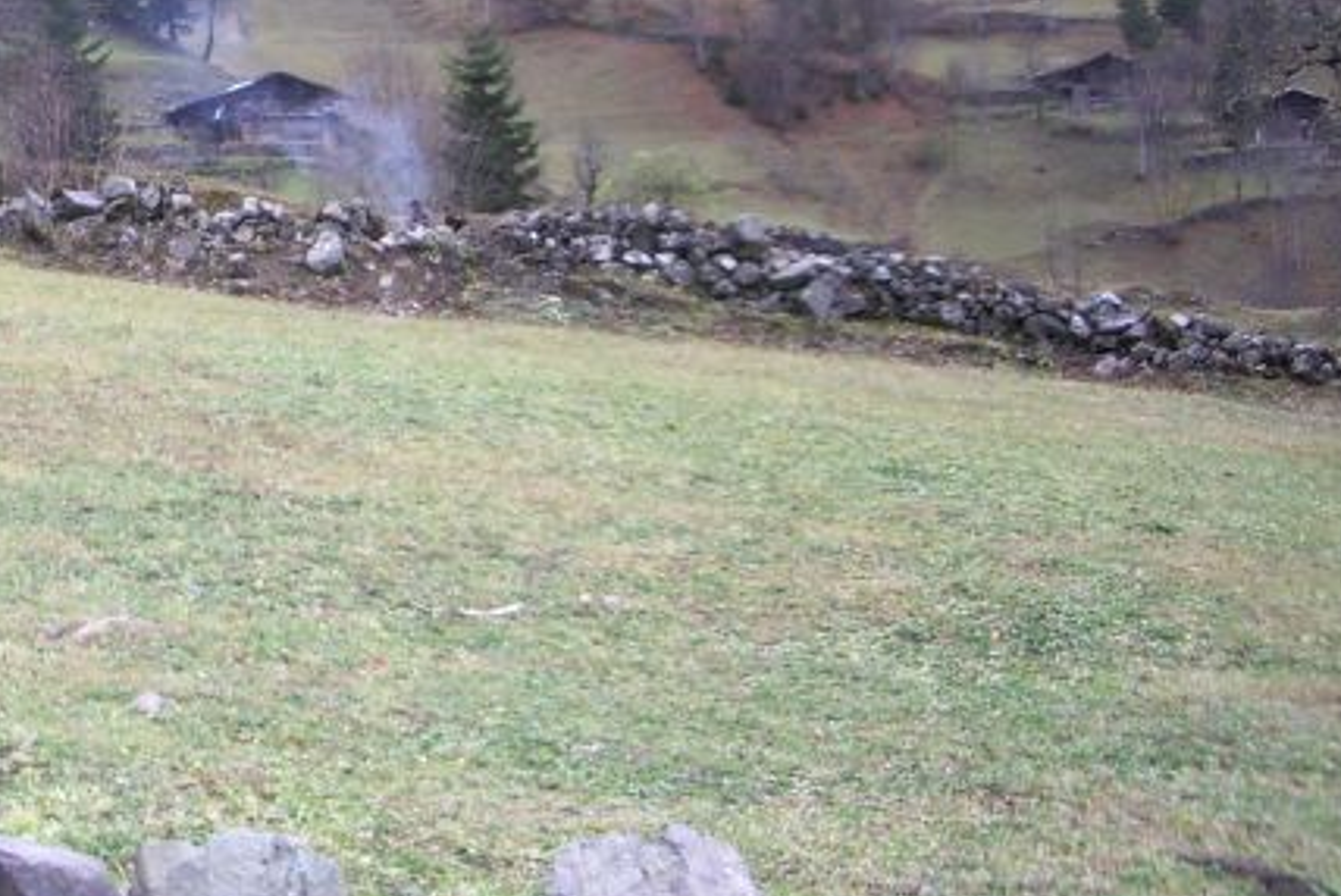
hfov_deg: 28.9
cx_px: 238
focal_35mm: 68
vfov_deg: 19.7
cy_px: 81
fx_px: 2535
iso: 100
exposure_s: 1/40
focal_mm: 5.8
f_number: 2.6
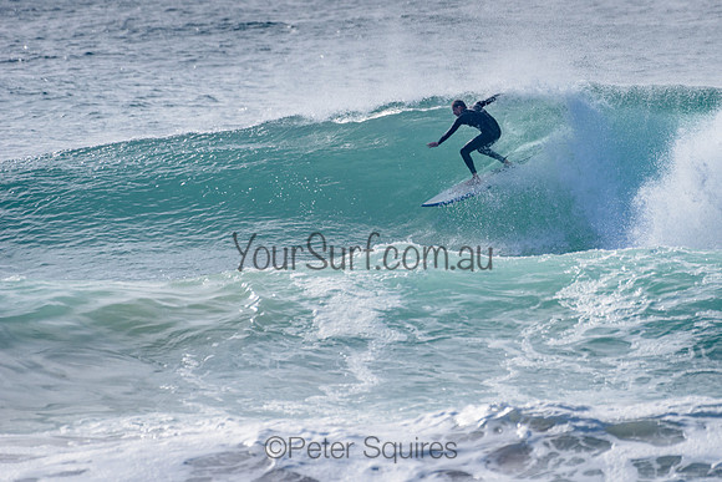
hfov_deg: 3.4
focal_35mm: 612
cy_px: 187
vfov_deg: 2.2
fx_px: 12280
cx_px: 442
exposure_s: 1/2000
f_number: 5.6
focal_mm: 500
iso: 110
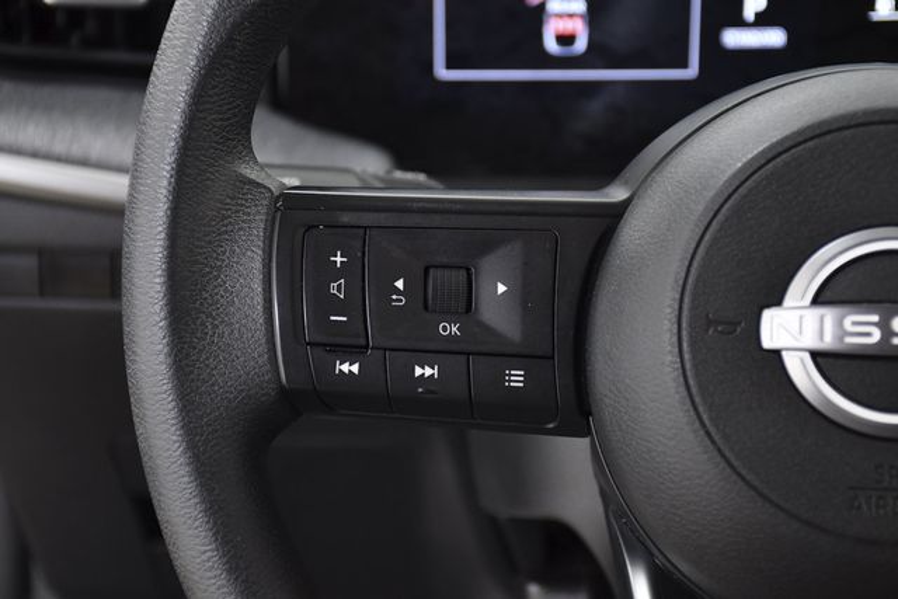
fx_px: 2096
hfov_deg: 24.2
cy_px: 300
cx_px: 449
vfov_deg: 16.3
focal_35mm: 84
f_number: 4.8
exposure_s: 1/80
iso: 1250
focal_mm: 56
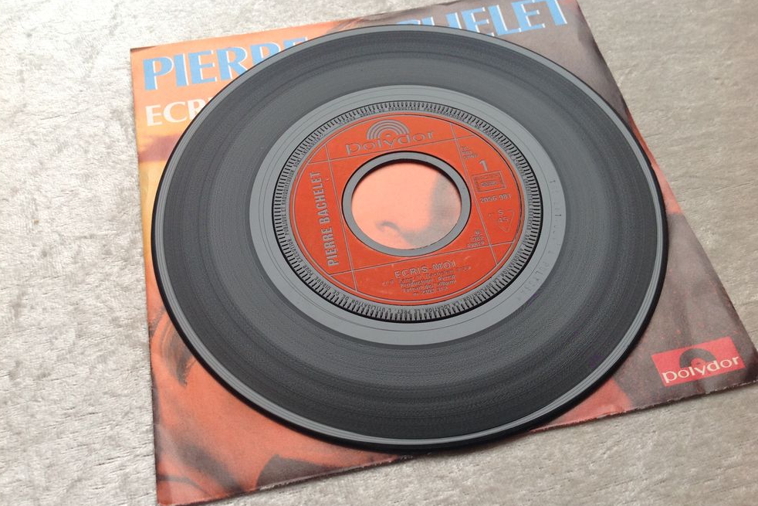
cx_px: 379
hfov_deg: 51.9
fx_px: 779
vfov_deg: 35.9
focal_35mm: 37
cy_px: 261
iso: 64
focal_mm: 4.28
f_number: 2.4
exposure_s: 1/24
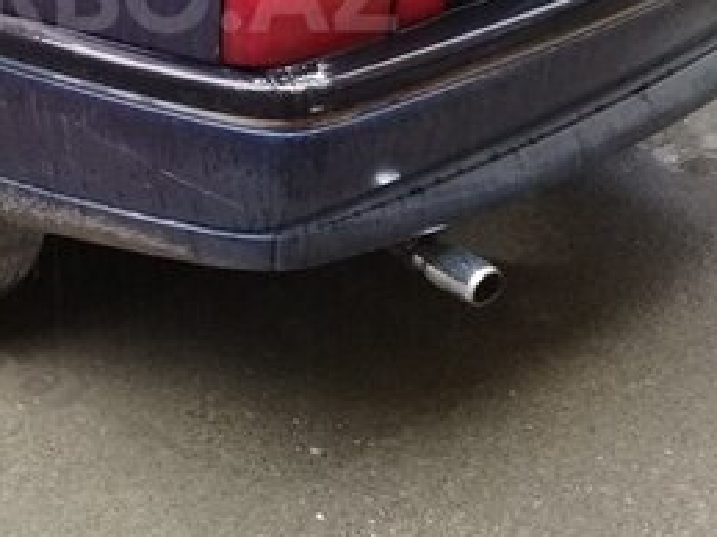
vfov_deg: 18.1
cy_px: -10
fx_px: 1636
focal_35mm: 79
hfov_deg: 24.2
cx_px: 114
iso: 125
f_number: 2.2
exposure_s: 1/33
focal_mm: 3.3
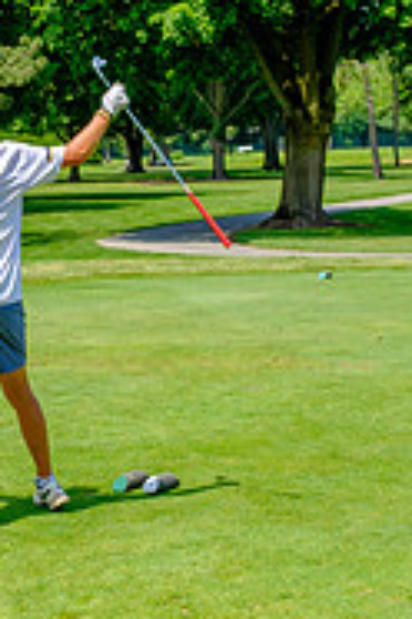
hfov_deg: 12.5
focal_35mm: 109
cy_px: 303
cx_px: 66
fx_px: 1871
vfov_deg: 18.8
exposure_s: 1/1000
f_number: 5
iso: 200
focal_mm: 30.2
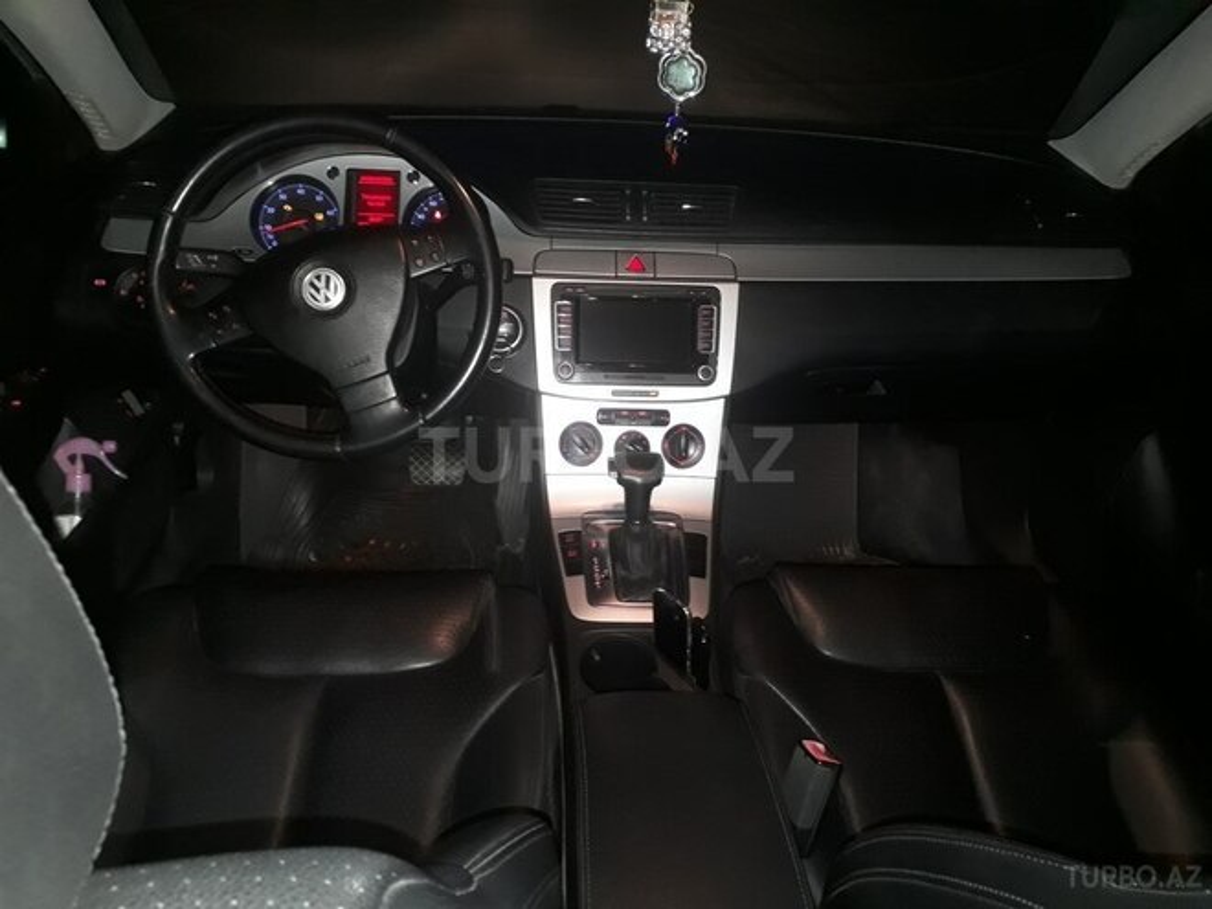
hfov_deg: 65.3
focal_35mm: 27
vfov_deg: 51.4
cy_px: 454
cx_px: 606
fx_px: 945
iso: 160
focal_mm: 3.6
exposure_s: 1/17
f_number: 1.9
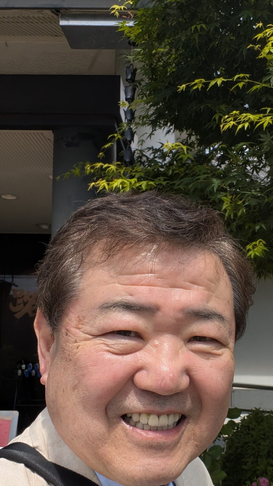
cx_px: 202
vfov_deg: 48.9
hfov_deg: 28.6
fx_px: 528
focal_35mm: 41
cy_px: 307
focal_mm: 3.06
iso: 37
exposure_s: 1/1232
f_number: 2.2
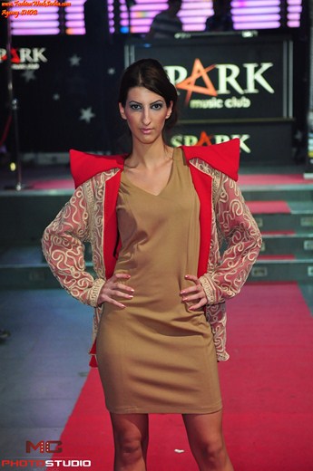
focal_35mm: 82
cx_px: 156
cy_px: 236
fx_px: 1079
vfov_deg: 24.7
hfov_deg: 16.5
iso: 800
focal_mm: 55
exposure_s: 1/160
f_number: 2.8
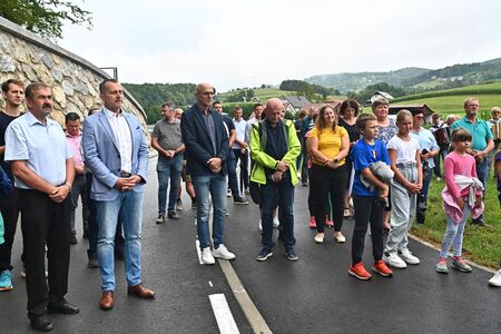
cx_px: 250
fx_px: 487
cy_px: 167
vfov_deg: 37.9
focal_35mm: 35
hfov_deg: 54.4
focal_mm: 35
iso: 1600
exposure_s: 1/4000
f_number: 6.3
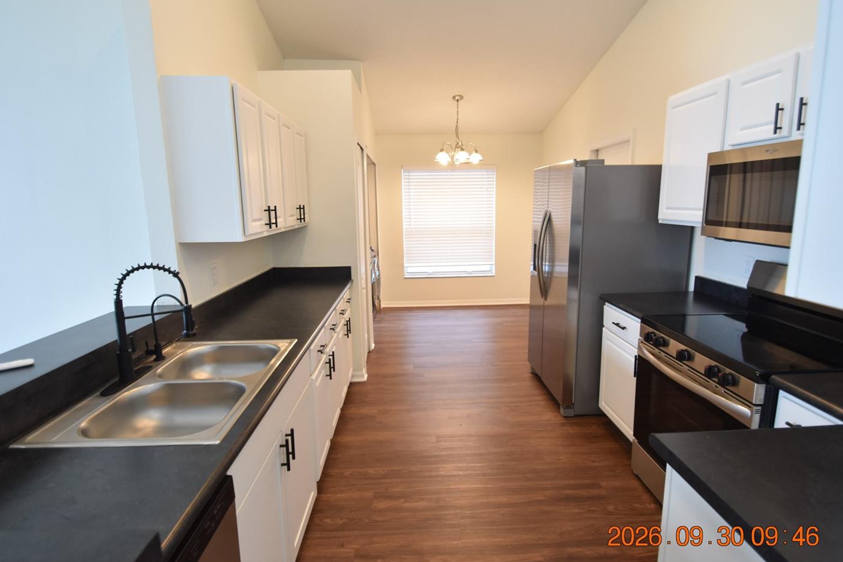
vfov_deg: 70.4
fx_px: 398
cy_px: 266
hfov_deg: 93.3
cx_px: 432
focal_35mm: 17
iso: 800
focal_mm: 10
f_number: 4
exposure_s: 1/60
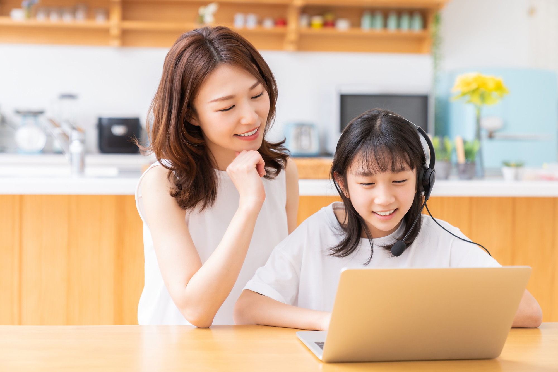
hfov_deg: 29.2
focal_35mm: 69
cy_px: 186
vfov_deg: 19.7
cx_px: 279
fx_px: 1069
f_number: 2.8
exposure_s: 1/100
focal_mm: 69
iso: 400
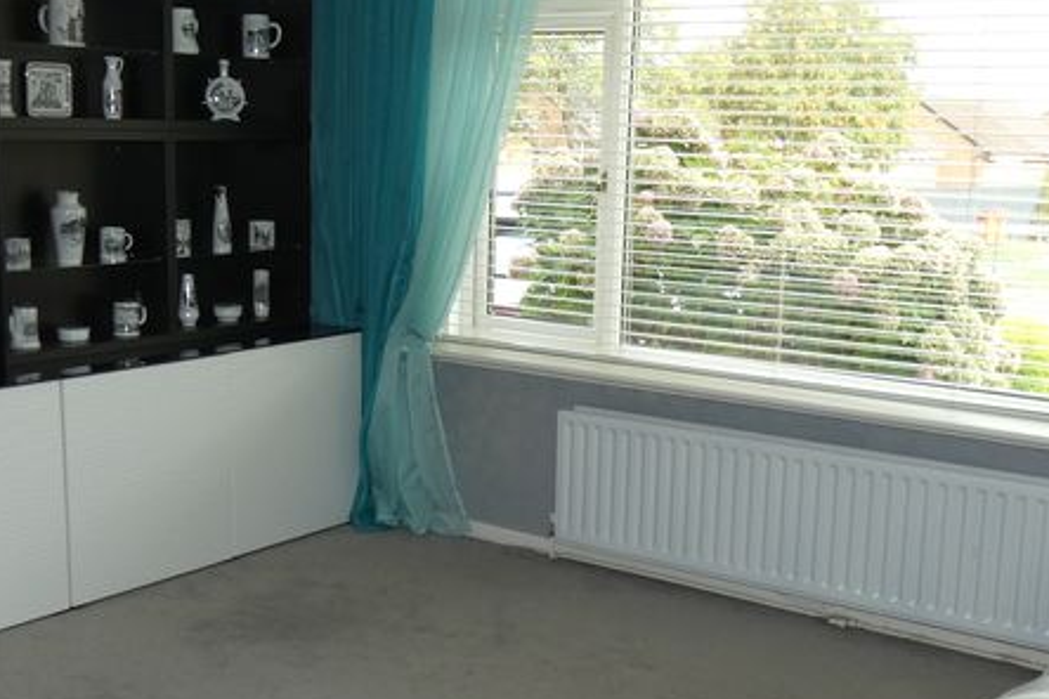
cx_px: 520
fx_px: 1399
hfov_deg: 41.1
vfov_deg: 28.0
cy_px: 430
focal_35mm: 48
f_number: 2.8
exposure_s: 1/100
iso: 80
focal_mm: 3.6
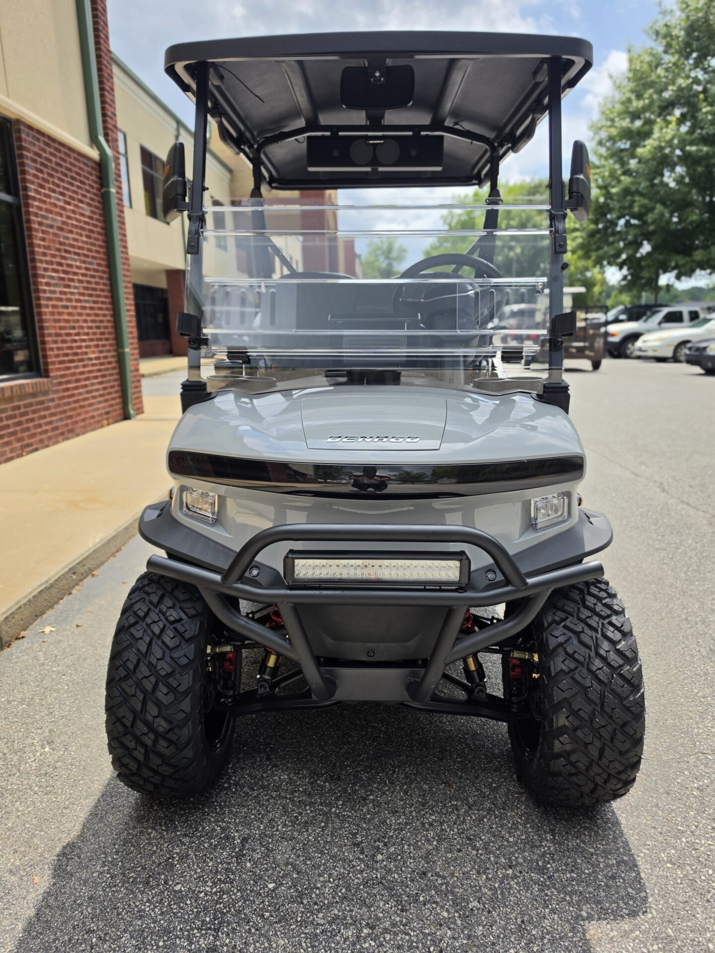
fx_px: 633
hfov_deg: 58.9
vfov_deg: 73.9
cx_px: 358
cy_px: 476
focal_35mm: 23
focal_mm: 6.5
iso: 64
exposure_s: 1/5955
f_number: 1.4
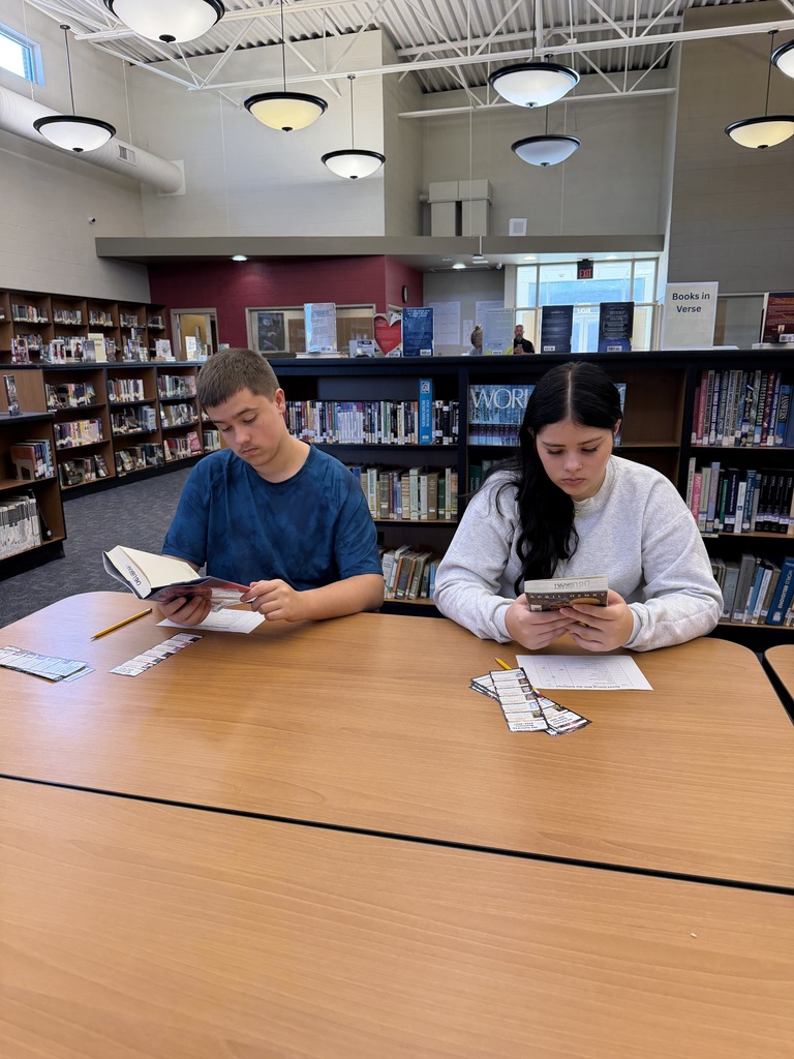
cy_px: 530
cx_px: 397
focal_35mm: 24
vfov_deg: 71.6
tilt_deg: -12.6
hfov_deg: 56.8
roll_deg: +1.0
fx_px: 734
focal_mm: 6.76
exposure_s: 1/137
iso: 200
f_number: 1.78
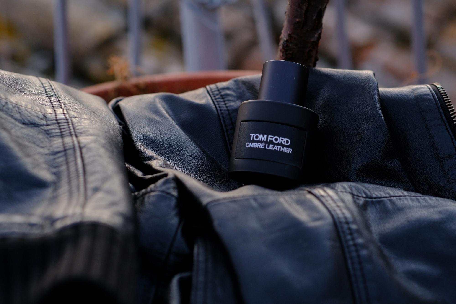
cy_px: 152
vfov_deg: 16.3
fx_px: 1064
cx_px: 228
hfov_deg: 24.2
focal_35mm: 84
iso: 1000
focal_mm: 56
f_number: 3.2
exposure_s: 1/100
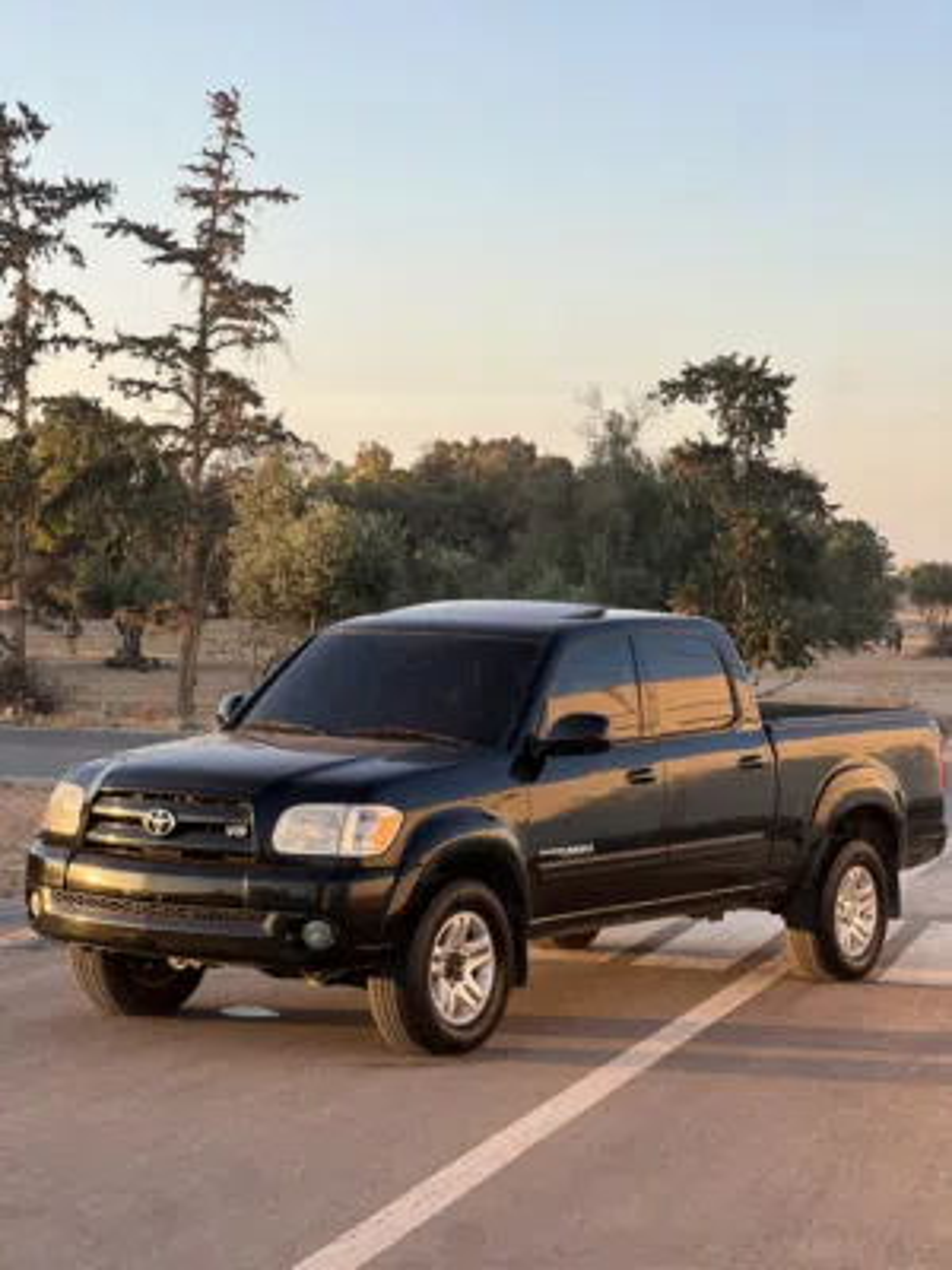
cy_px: 635
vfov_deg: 25.3
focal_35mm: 77
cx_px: 476
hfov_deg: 19.1
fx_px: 2824
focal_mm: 9
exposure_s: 1/121
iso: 32
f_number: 2.8
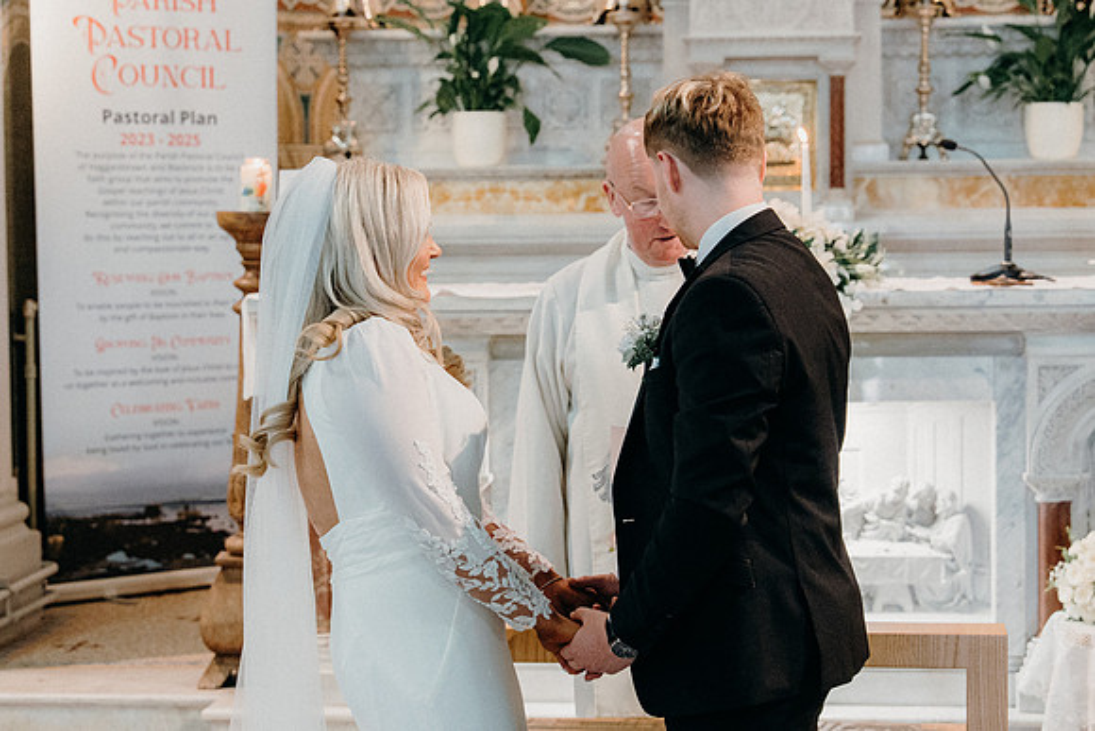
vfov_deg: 18.0
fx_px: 2312
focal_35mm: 76
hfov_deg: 26.6
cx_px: 548
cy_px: 366
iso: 4000
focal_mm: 51
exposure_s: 1/160
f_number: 3.5
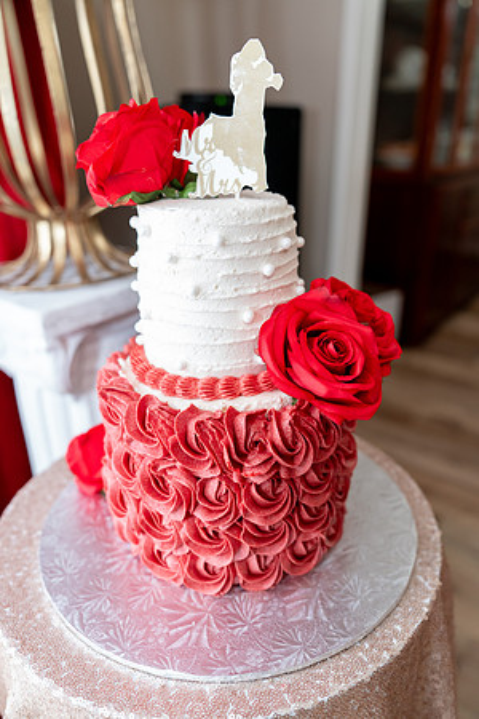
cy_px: 360
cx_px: 240
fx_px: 519
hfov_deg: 49.6
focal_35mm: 26
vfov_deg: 69.4
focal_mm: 26
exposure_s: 1/160
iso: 1600
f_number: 2.8
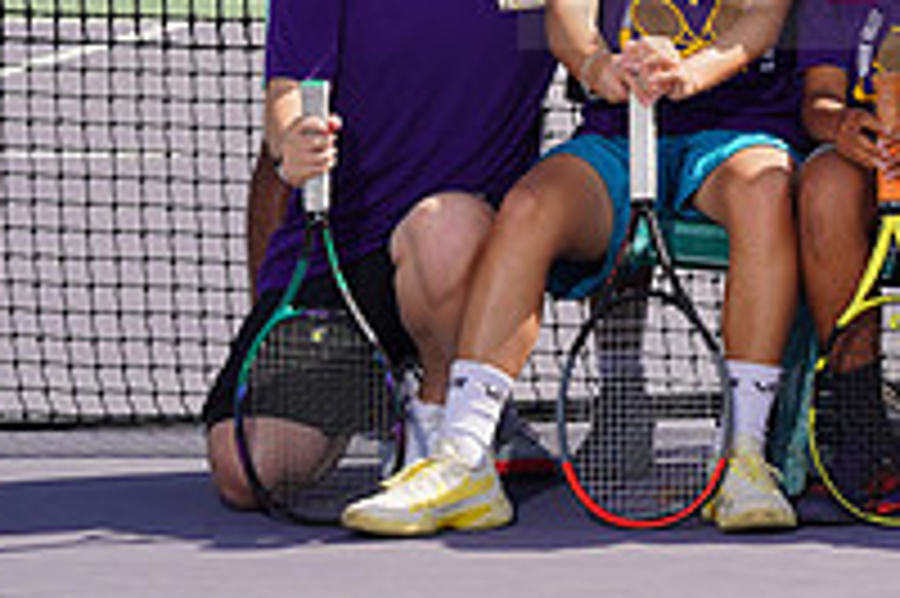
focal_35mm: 424
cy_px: -83
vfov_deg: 3.2
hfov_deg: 4.8
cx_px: 1274
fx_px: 10591
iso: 100
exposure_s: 1/250
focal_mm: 146
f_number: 9
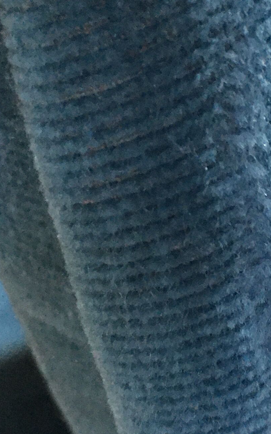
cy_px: 262
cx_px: 169
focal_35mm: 95
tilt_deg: -42.7
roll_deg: +32.4
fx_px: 1123
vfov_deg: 21.8
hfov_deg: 13.7
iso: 200
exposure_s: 1/17
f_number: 2.2
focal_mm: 4.15
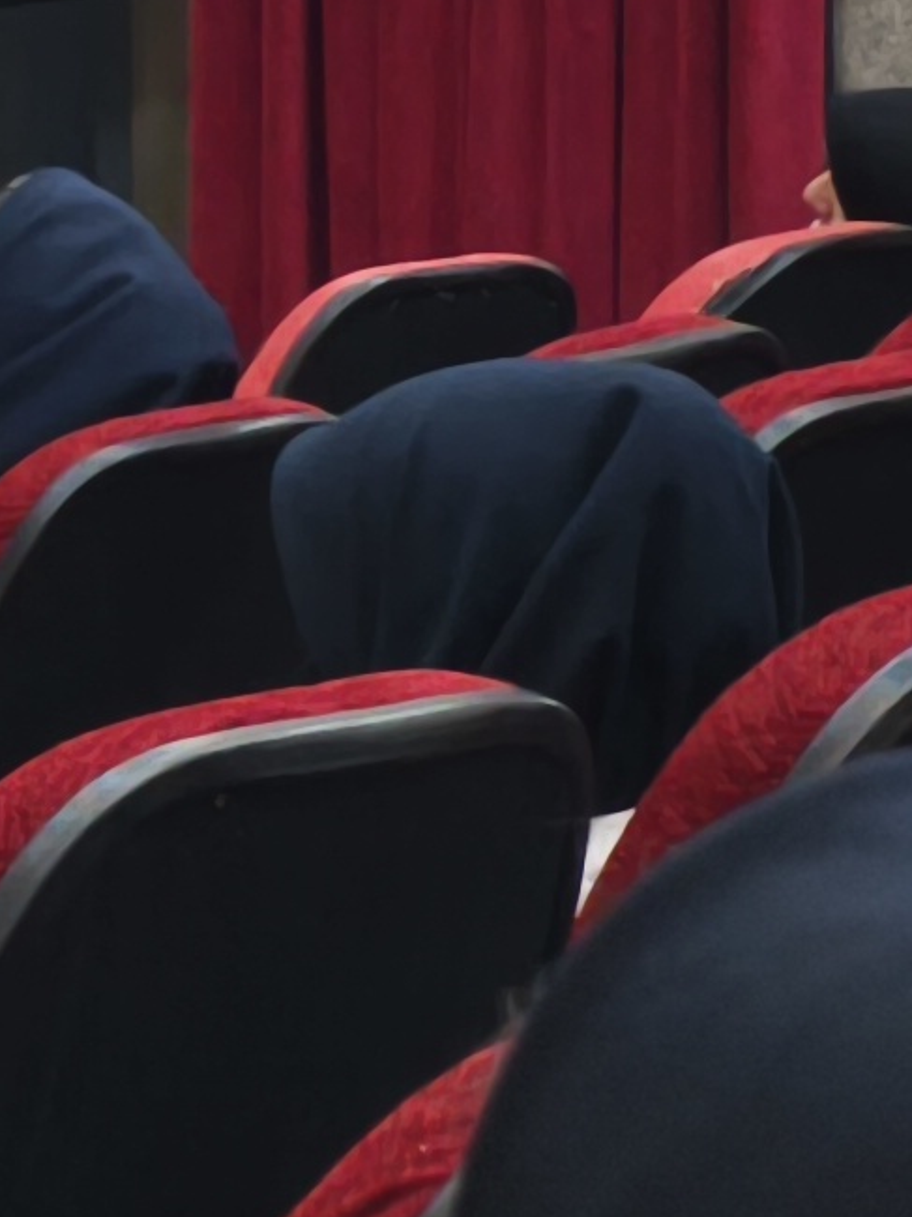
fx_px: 11038
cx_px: -1978
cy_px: -616
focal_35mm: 314
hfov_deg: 4.5
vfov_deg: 6.2
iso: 2500
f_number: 1.9
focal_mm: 7.1
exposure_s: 1/50
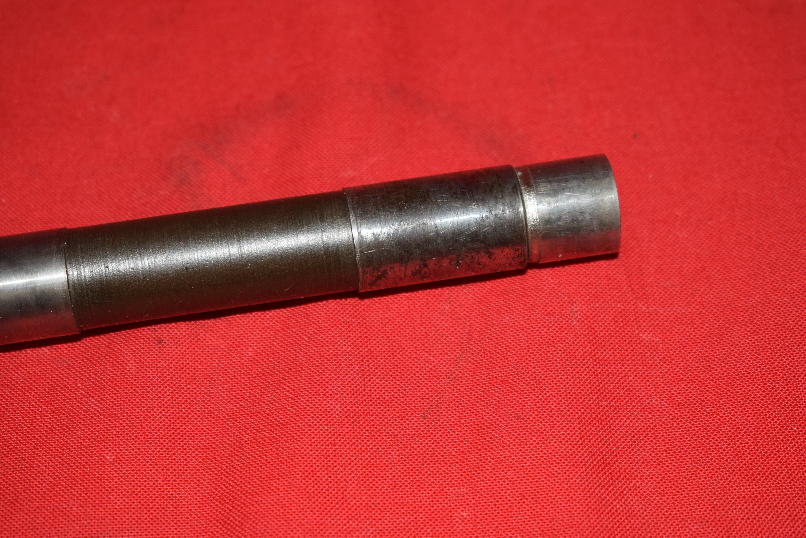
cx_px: 403
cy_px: 269
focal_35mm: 82
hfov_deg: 24.6
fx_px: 1847
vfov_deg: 16.6
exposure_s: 1/160
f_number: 5.6
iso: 640
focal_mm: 55
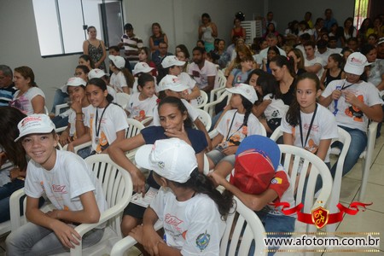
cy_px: 128
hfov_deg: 61.9
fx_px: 320
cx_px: 192
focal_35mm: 30
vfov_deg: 43.6
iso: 1600
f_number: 3.5
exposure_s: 1/125
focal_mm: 20
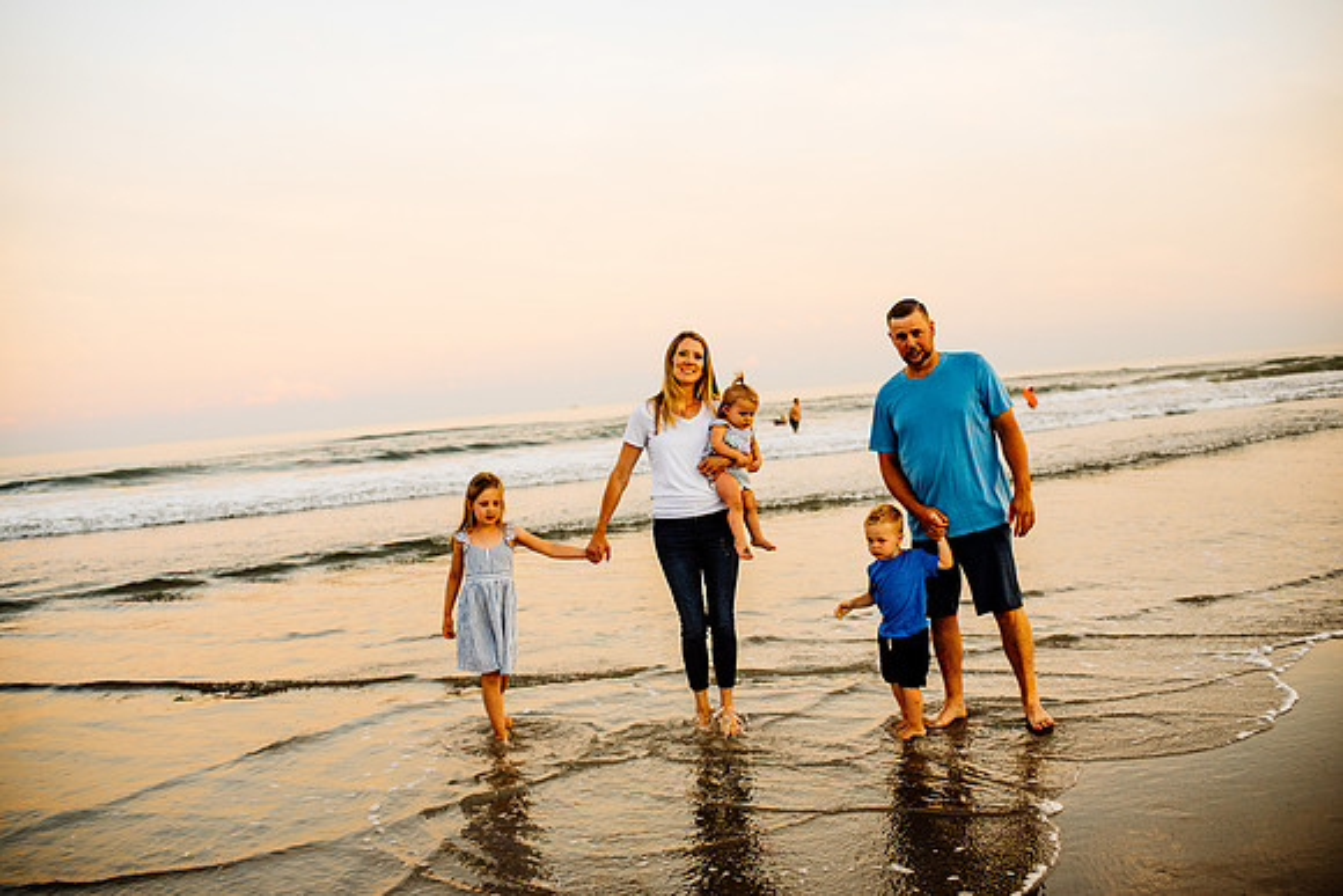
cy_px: 448
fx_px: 1306
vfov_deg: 37.9
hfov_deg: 54.4
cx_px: 672
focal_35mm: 35
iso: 250
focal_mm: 35
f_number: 2.8
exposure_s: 1/500
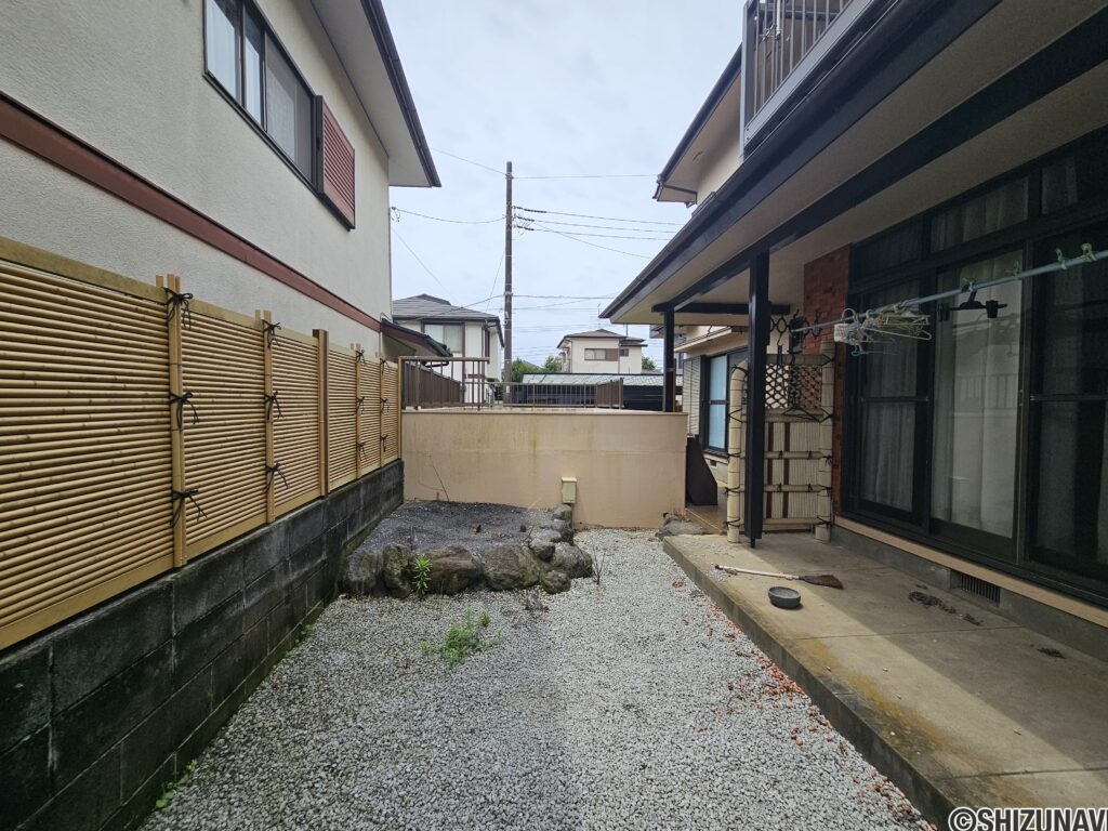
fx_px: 416
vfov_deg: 89.9
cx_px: 554
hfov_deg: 106.2
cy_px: 416
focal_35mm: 13
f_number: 2.2
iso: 50
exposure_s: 1/2049
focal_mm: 2.2
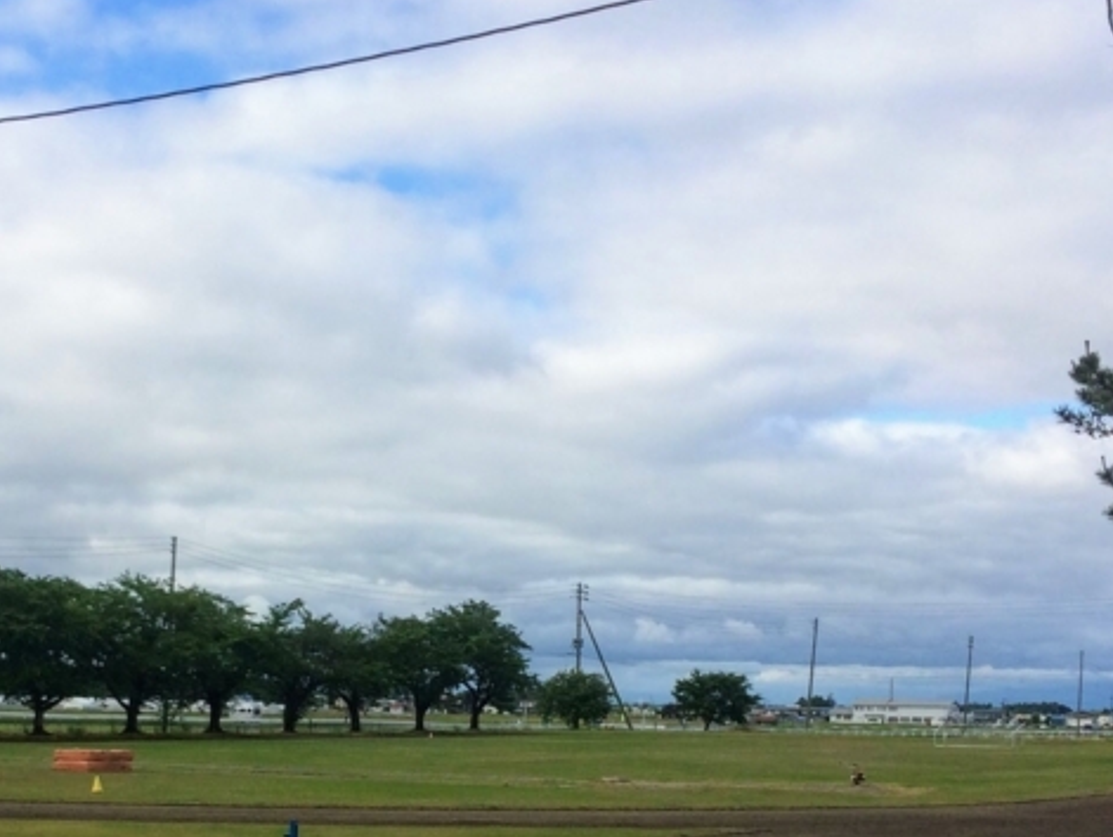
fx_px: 2027
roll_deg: -1.3
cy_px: 707
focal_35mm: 63
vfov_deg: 22.9
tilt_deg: -2.3
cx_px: 373
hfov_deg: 30.5
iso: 32
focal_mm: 4.15
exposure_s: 1/2053
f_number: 2.2
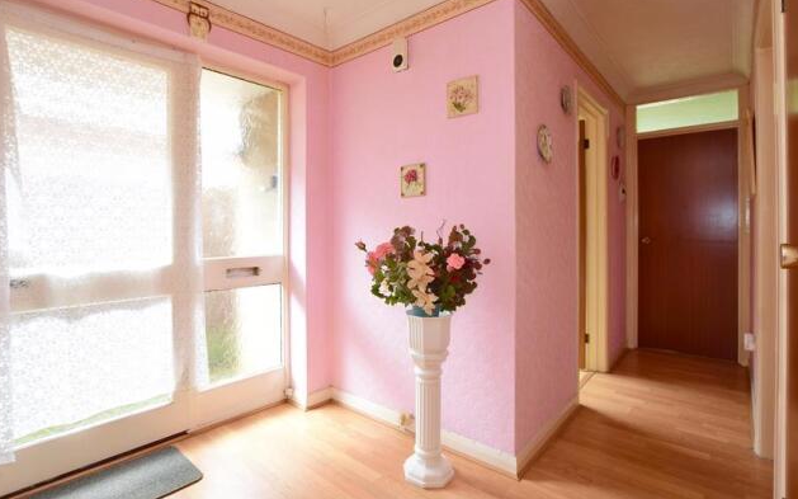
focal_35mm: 18
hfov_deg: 92.6
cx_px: 405
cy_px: 229
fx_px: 381
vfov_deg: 66.3
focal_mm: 11
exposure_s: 1/2.5
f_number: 6.3
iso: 200
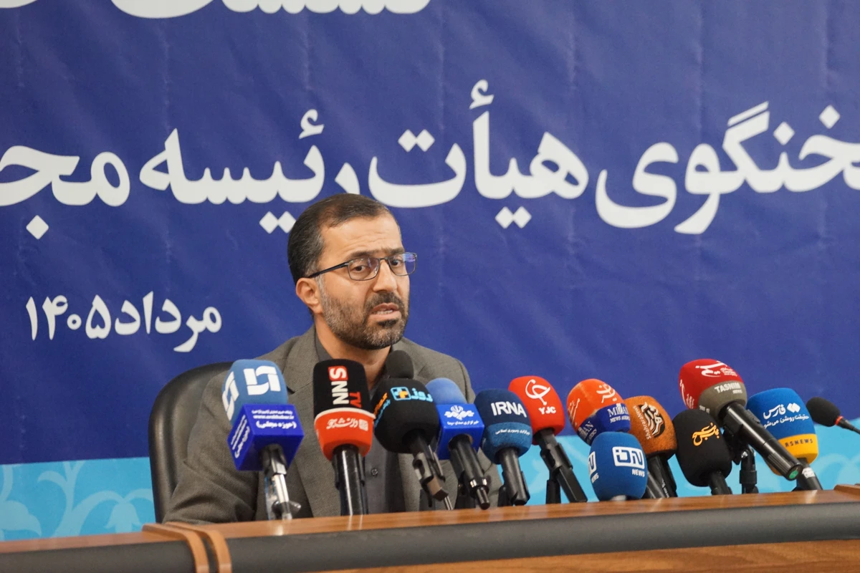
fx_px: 3822
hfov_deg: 12.8
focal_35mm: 160
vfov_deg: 8.6
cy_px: 286
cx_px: 430
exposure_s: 1/100
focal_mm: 160
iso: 6400
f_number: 5.6
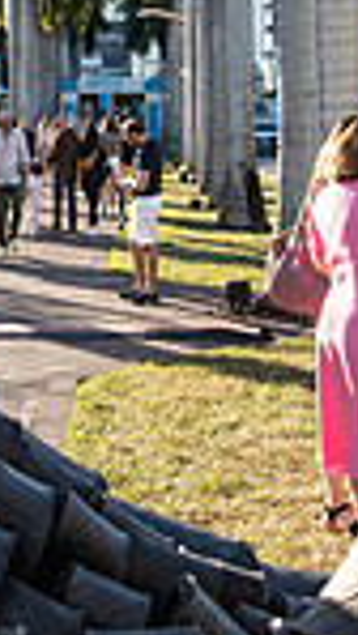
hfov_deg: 15.9
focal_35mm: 76
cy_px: -175
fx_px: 1280
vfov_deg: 24.5
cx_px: 170
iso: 400
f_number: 5
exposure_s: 1/80
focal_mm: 8.8
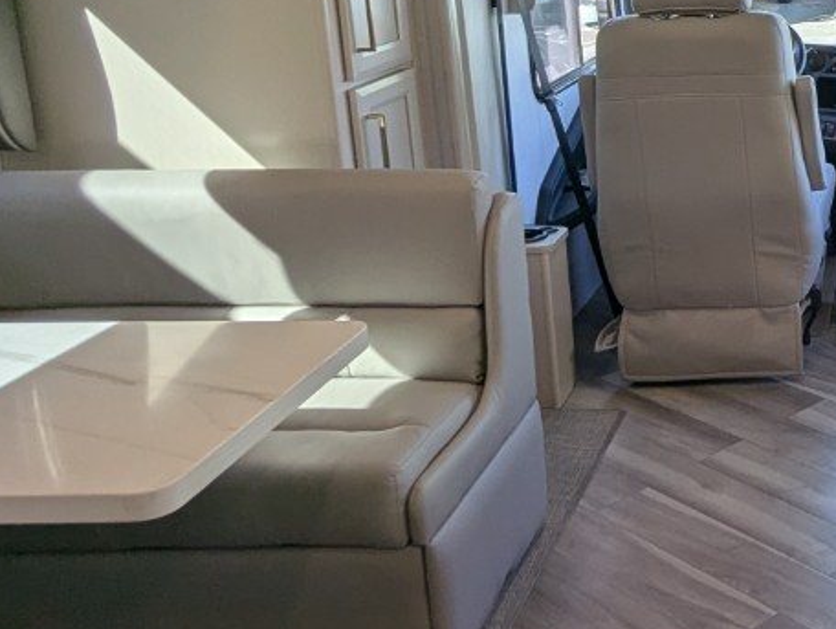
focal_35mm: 49
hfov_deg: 33.4
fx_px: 1185
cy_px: 143
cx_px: 941
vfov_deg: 29.2
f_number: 2.2
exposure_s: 1/202
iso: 67
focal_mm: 2.35
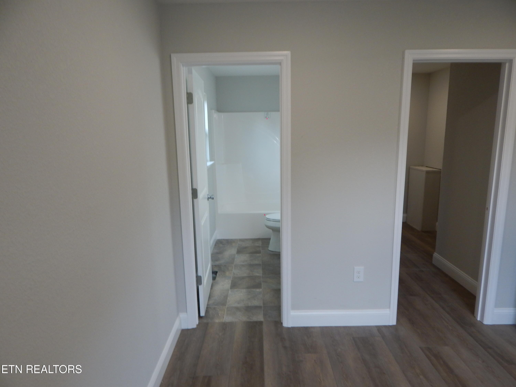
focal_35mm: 22
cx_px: 258
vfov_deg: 61.1
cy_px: 194
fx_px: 328
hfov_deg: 76.4
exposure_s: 1/50
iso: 125
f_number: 3
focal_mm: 4
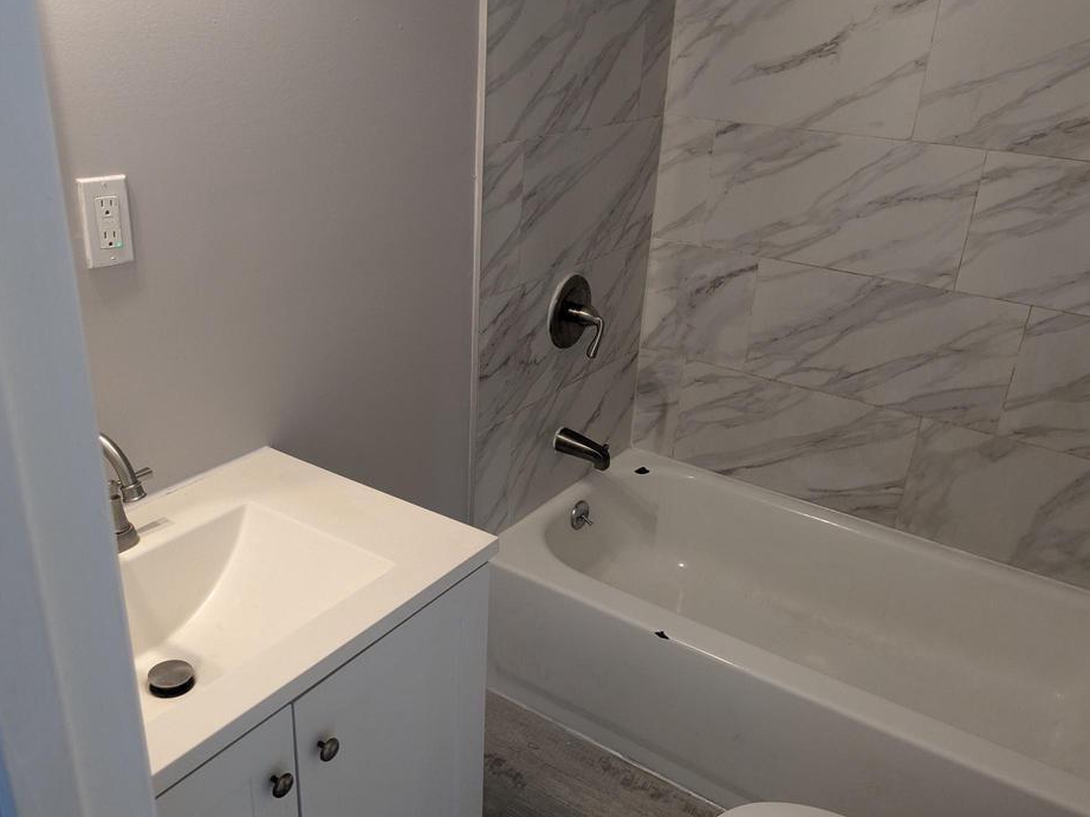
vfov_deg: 46.7
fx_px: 944
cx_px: 507
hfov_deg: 59.9
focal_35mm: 30
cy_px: 448
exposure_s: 1/24
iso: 102
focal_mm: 4.38
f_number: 1.73
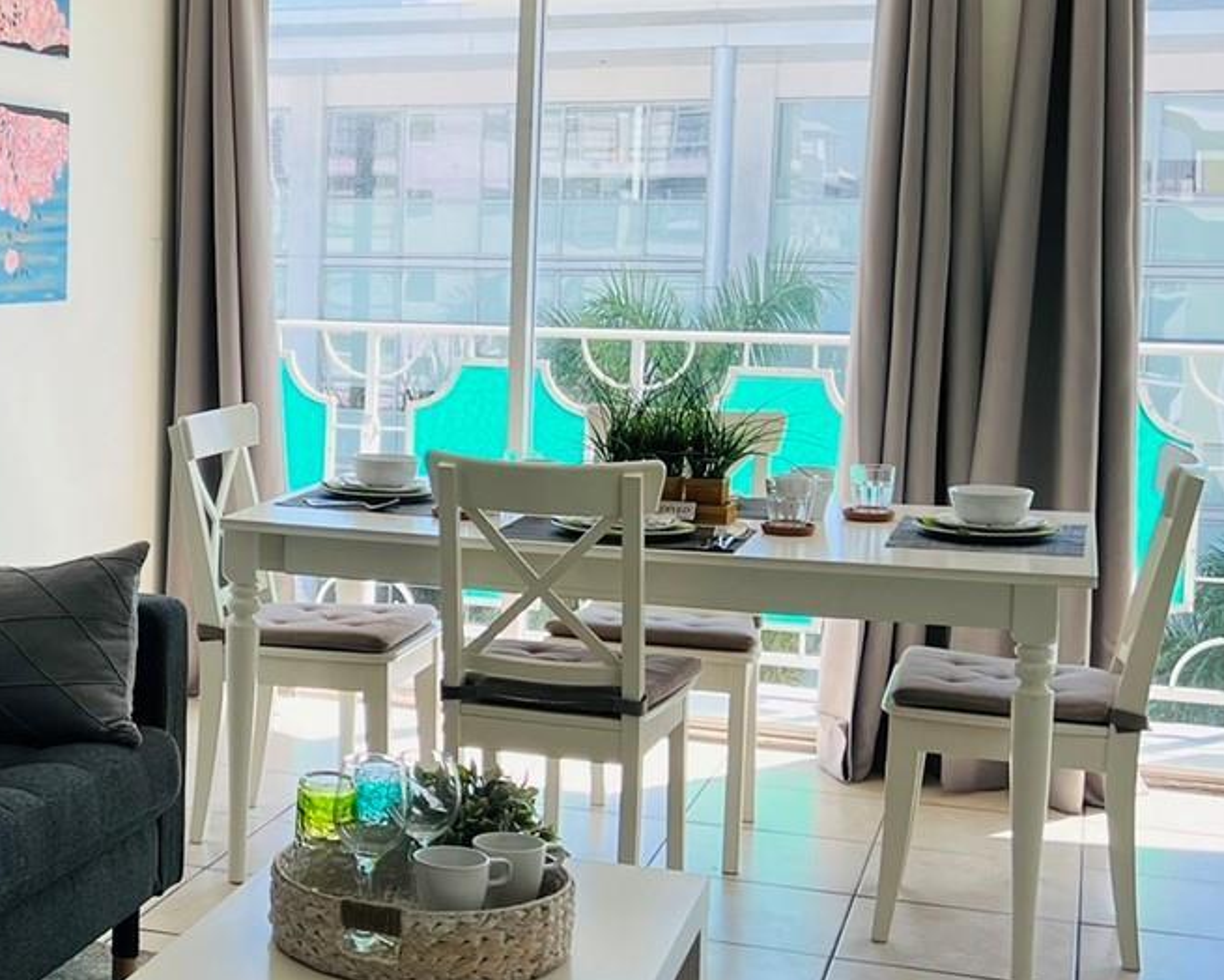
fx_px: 2246
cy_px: 432
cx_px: 103
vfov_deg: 24.6
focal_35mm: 62
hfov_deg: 29.1
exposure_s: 1/594
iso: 50
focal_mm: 5.7
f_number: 1.5
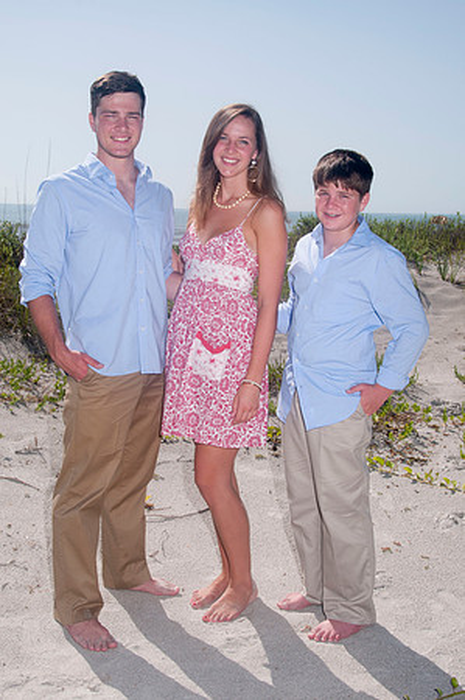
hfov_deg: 28.0
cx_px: 232
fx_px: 932
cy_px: 350
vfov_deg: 41.2
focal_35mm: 48
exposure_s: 1/250
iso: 100
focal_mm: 32
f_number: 13
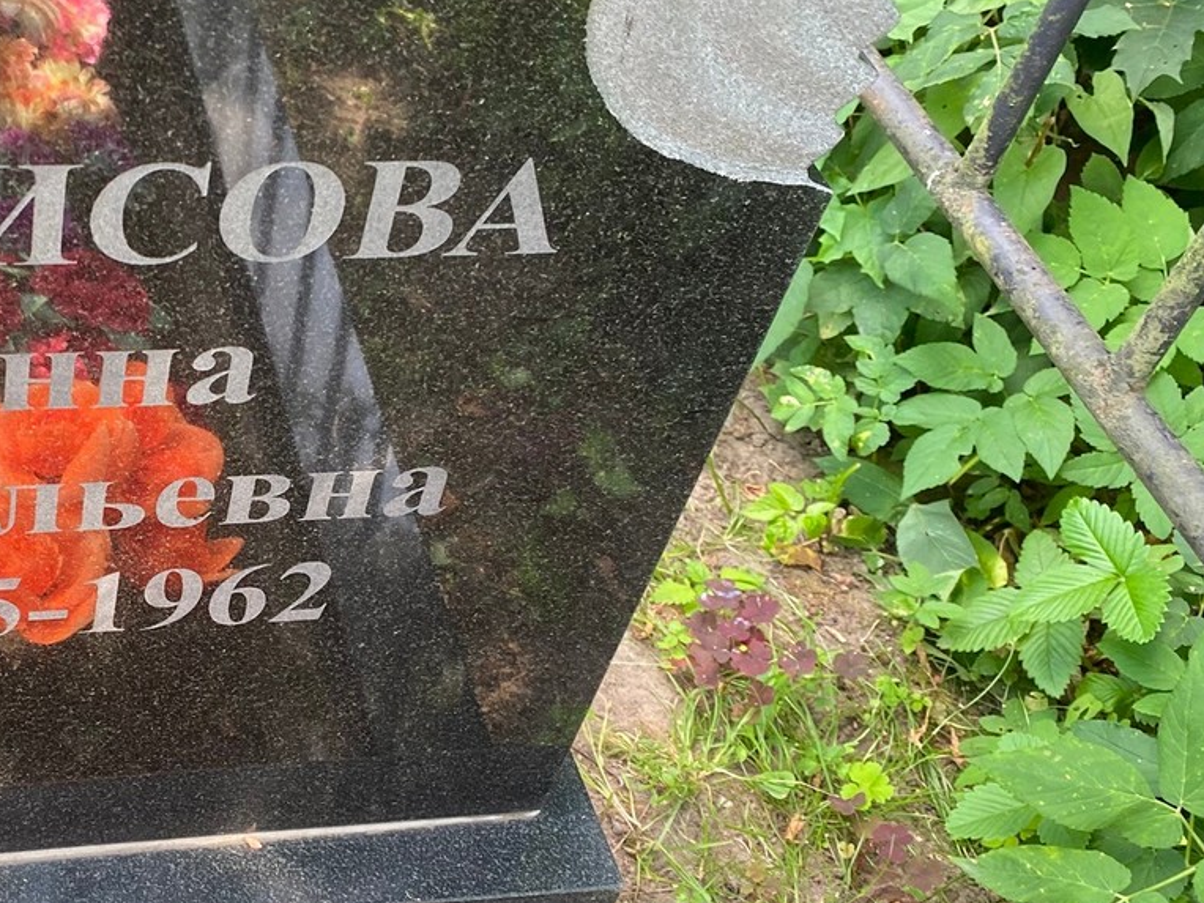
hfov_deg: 37.0
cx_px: 172
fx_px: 1704
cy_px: 492
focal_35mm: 49
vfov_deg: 29.7
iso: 64
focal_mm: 4.25
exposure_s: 1/121
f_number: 1.8
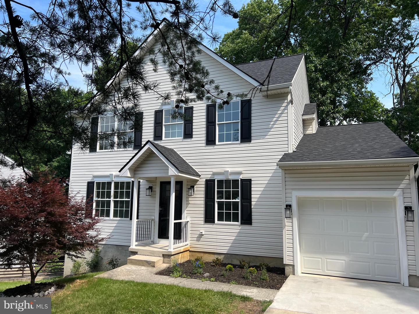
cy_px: 157
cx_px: 210
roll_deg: -0.6
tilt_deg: +9.2
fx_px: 315
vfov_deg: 53.1
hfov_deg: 67.3
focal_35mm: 26
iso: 50
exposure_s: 1/2632
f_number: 1.5
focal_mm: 5.7
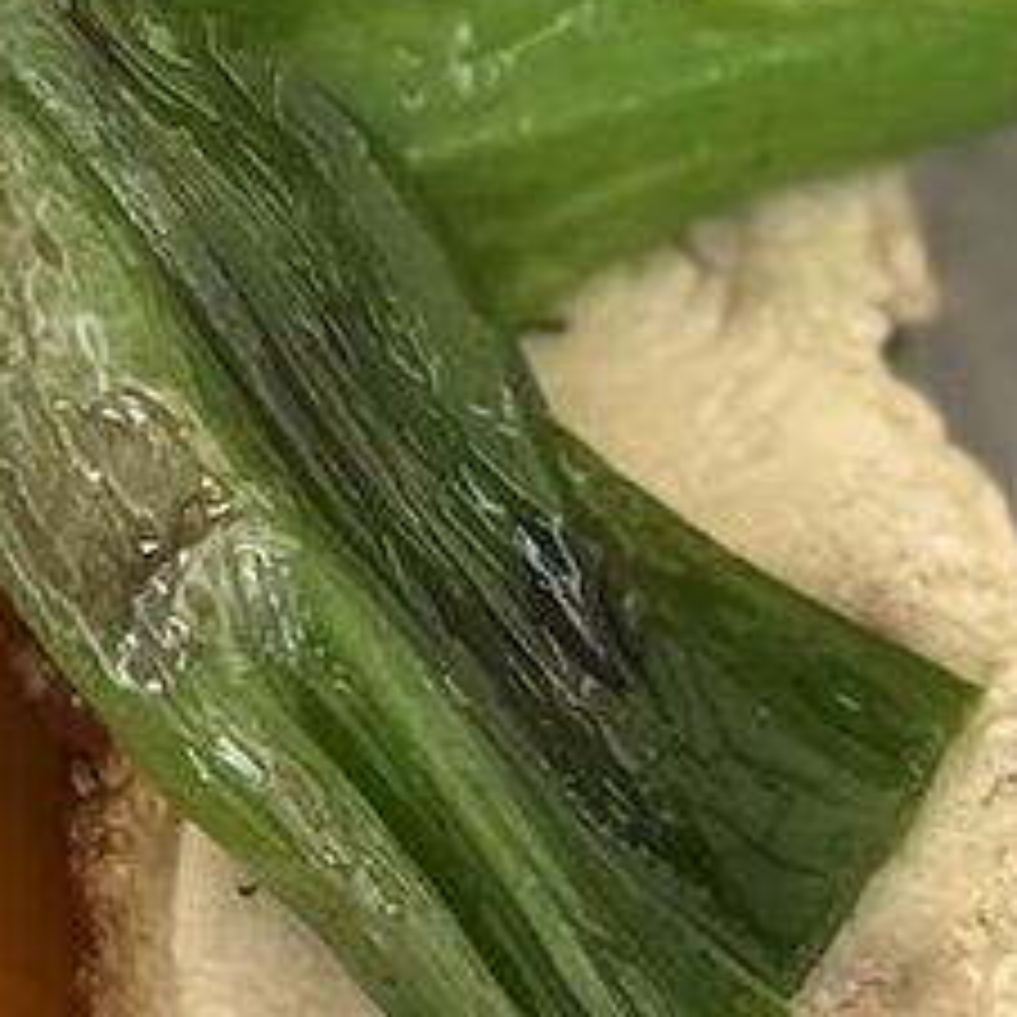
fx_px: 11966
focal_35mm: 360
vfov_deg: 4.9
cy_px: 225
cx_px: 104
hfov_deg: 4.9
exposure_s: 1/60
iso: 100
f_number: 1.78
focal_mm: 6.76
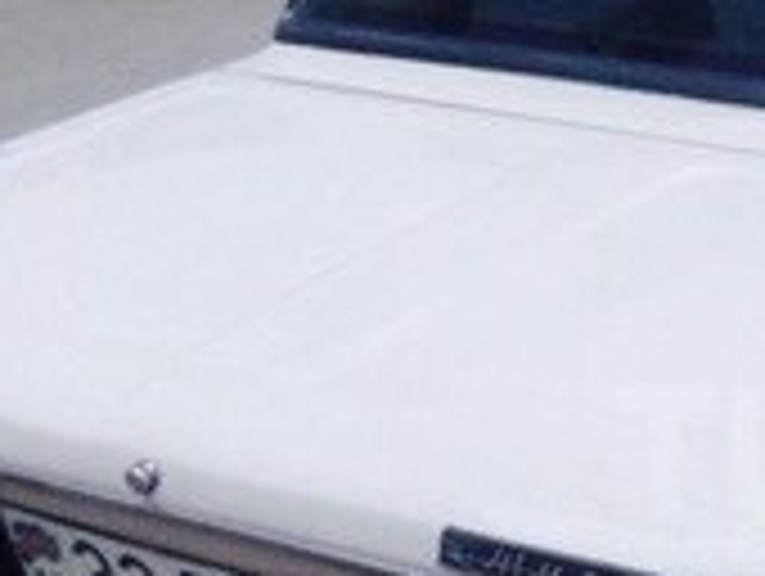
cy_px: 452
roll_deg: -4.2
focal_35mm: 128
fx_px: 2833
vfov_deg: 11.6
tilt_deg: -21.6
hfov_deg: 14.5
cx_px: 1076
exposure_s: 1/60
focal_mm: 4.12
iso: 64
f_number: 2.4
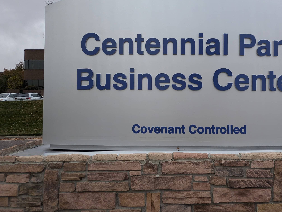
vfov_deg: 44.1
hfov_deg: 56.2
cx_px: 175
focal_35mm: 32
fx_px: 261
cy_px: 91
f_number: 1.9
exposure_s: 1/120
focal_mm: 5.4
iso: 145
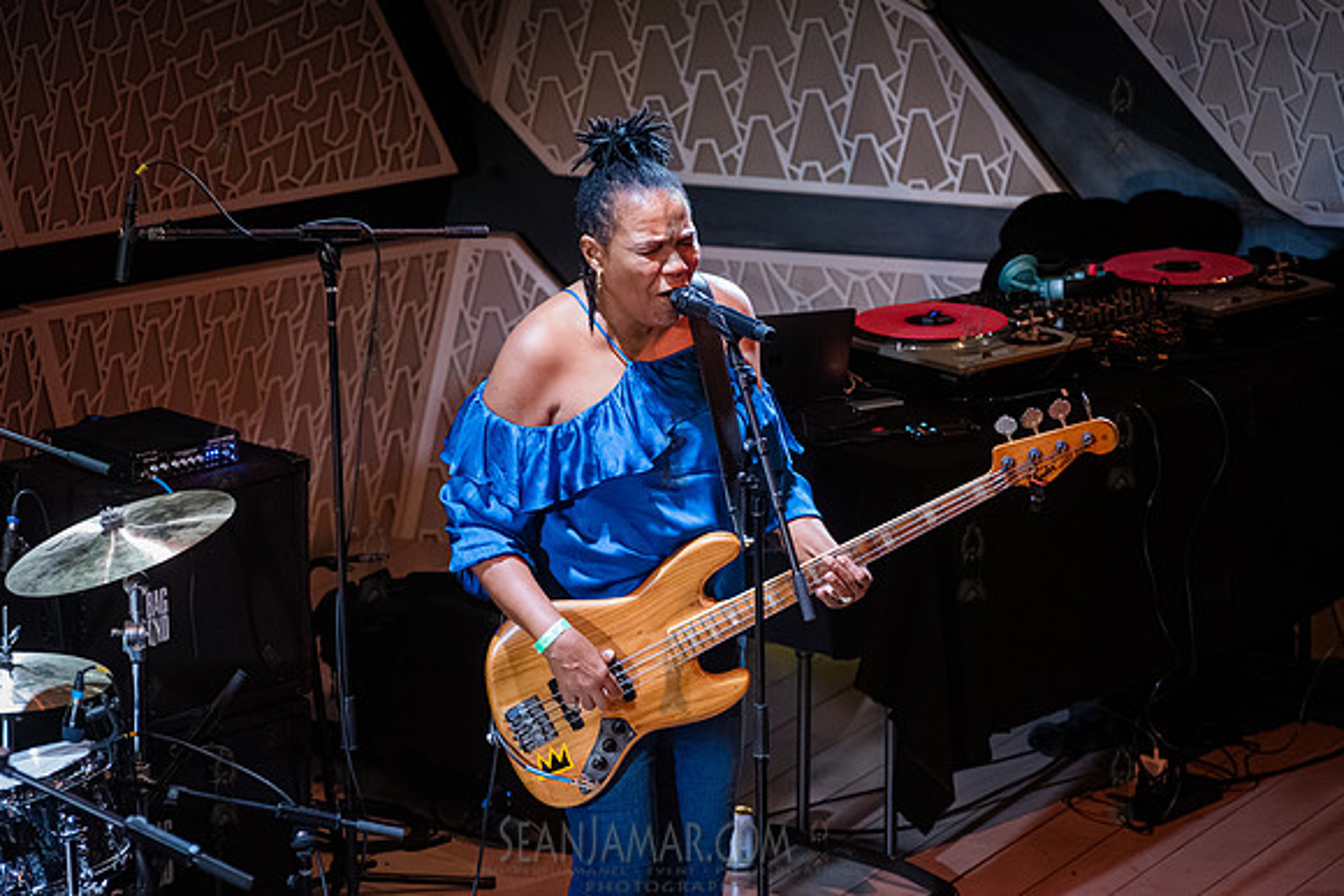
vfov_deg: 7.2
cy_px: 392
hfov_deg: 10.7
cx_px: 677
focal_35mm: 191
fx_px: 7147
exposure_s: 1/250
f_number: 5
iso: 8000
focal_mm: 170
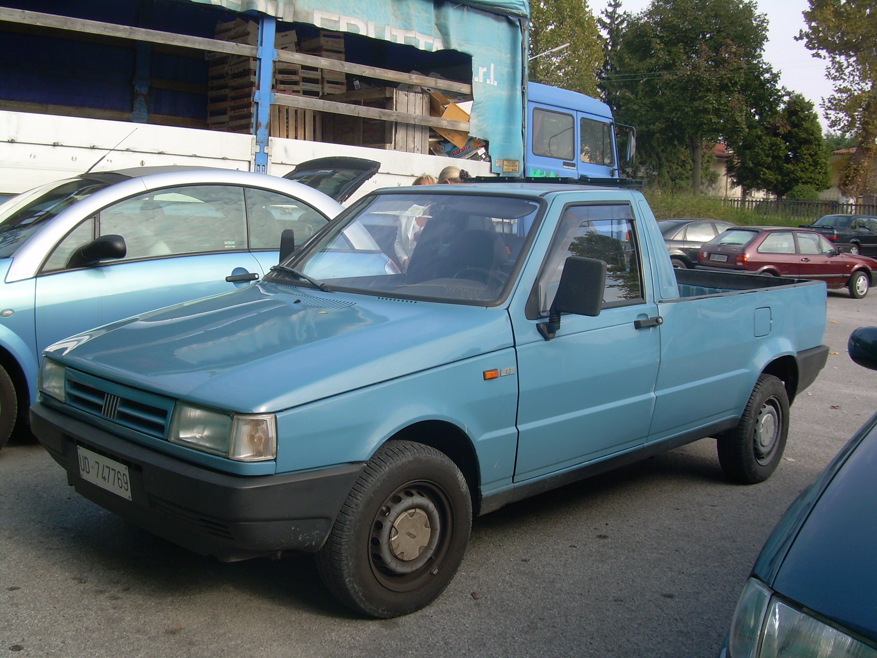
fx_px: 963
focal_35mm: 38
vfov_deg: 37.7
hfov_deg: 49.0
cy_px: 329
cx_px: 438
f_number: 4.6
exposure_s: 1/193
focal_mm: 6.3
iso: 50
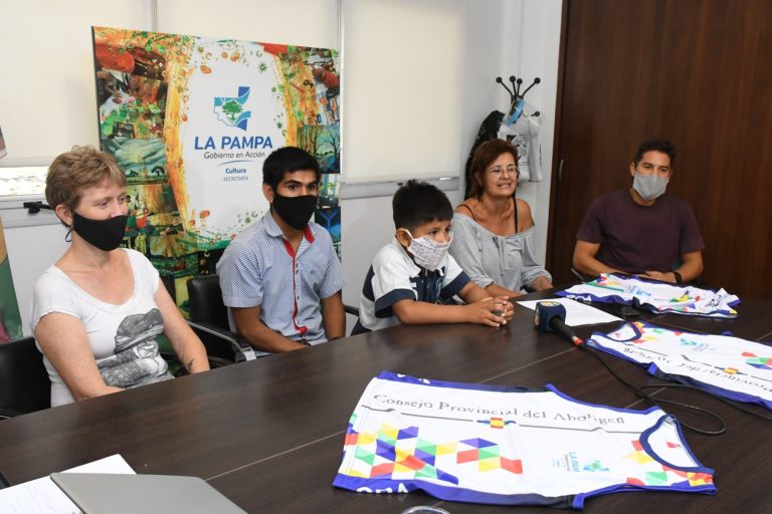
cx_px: 386
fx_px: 708
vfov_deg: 40.0
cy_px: 257
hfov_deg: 57.2
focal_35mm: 33
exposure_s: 1/250
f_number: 8
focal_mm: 22
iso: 3200
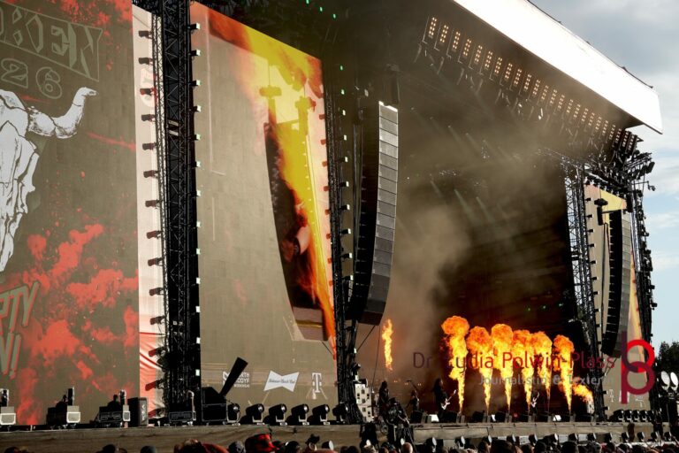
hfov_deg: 32.6
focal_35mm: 62
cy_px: 226
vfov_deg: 22.1
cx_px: 340
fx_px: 1160
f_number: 6.3
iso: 100
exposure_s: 1/320
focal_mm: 41
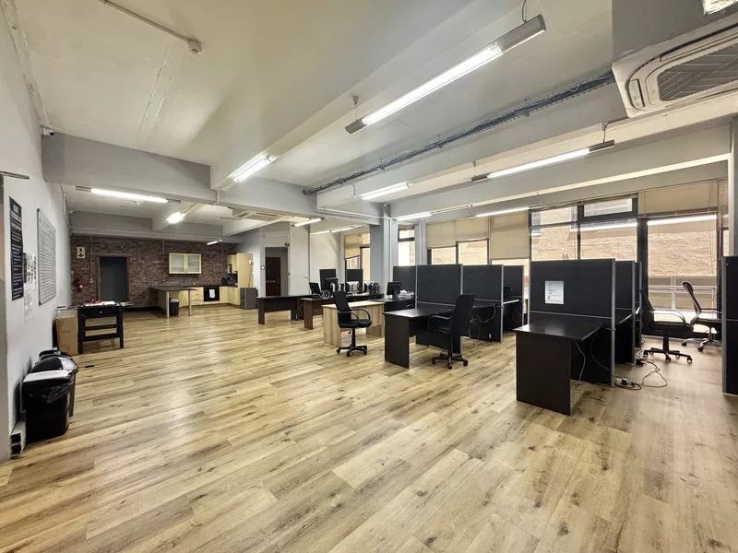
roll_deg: -0.1
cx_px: 369
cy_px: 276
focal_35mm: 14
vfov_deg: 85.7
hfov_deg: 102.1
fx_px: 298
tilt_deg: -0.9
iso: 250
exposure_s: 1/100
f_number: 2.2
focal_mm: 2.22
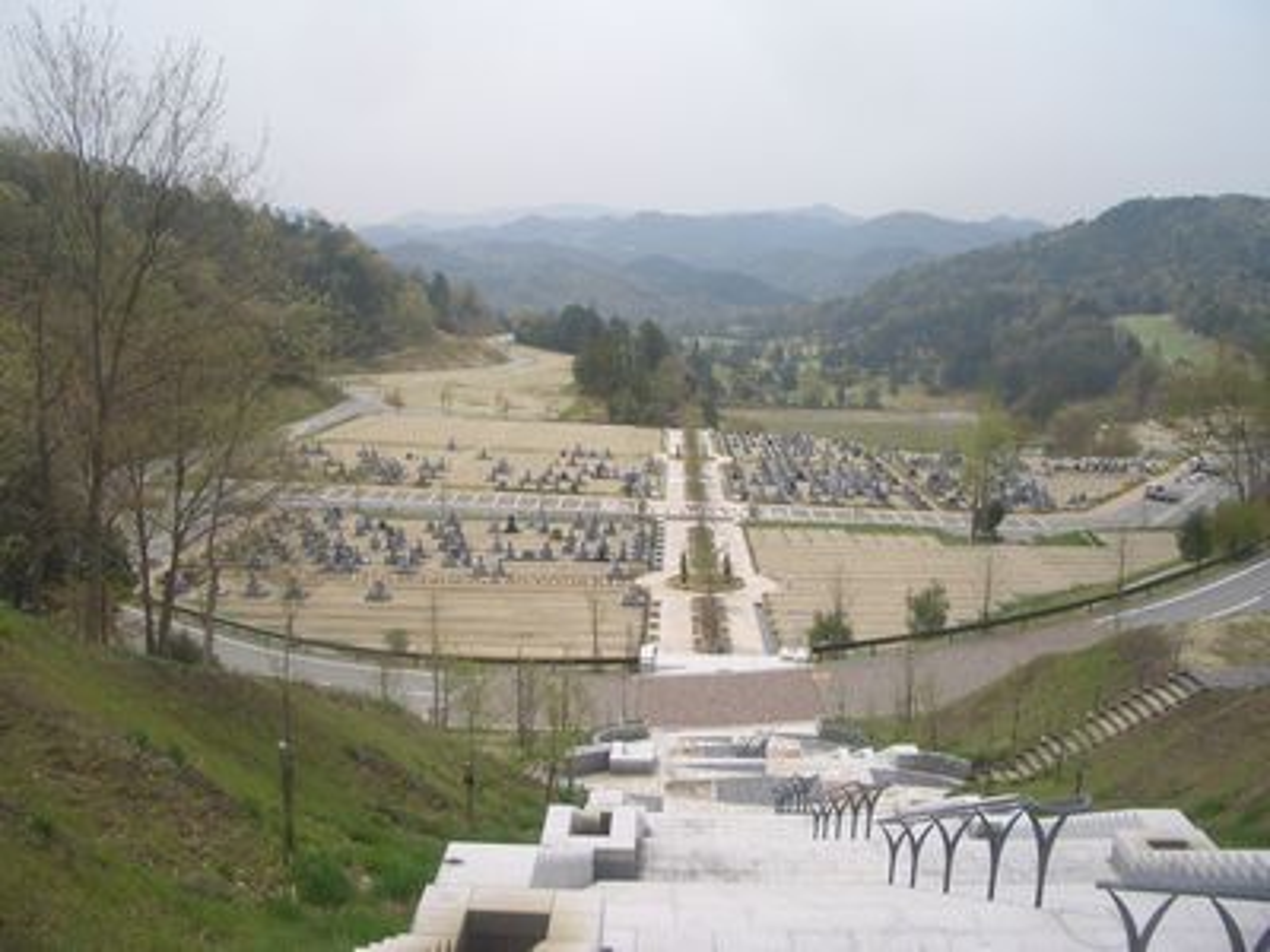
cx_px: 635
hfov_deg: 52.6
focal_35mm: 35
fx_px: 1284
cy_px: 476
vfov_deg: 40.7
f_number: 4.3
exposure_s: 1/400
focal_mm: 5.8
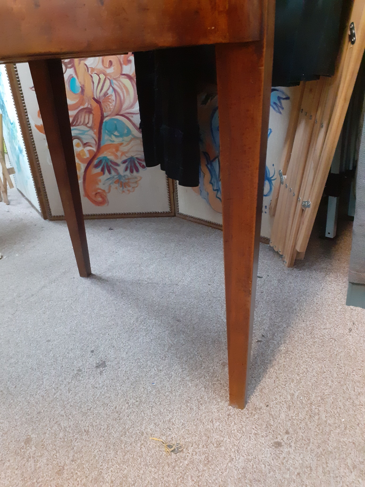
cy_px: 244
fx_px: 380
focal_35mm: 27
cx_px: 182
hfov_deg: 51.4
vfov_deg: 65.3
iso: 500
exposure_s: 1/25
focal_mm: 3.6
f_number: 1.9
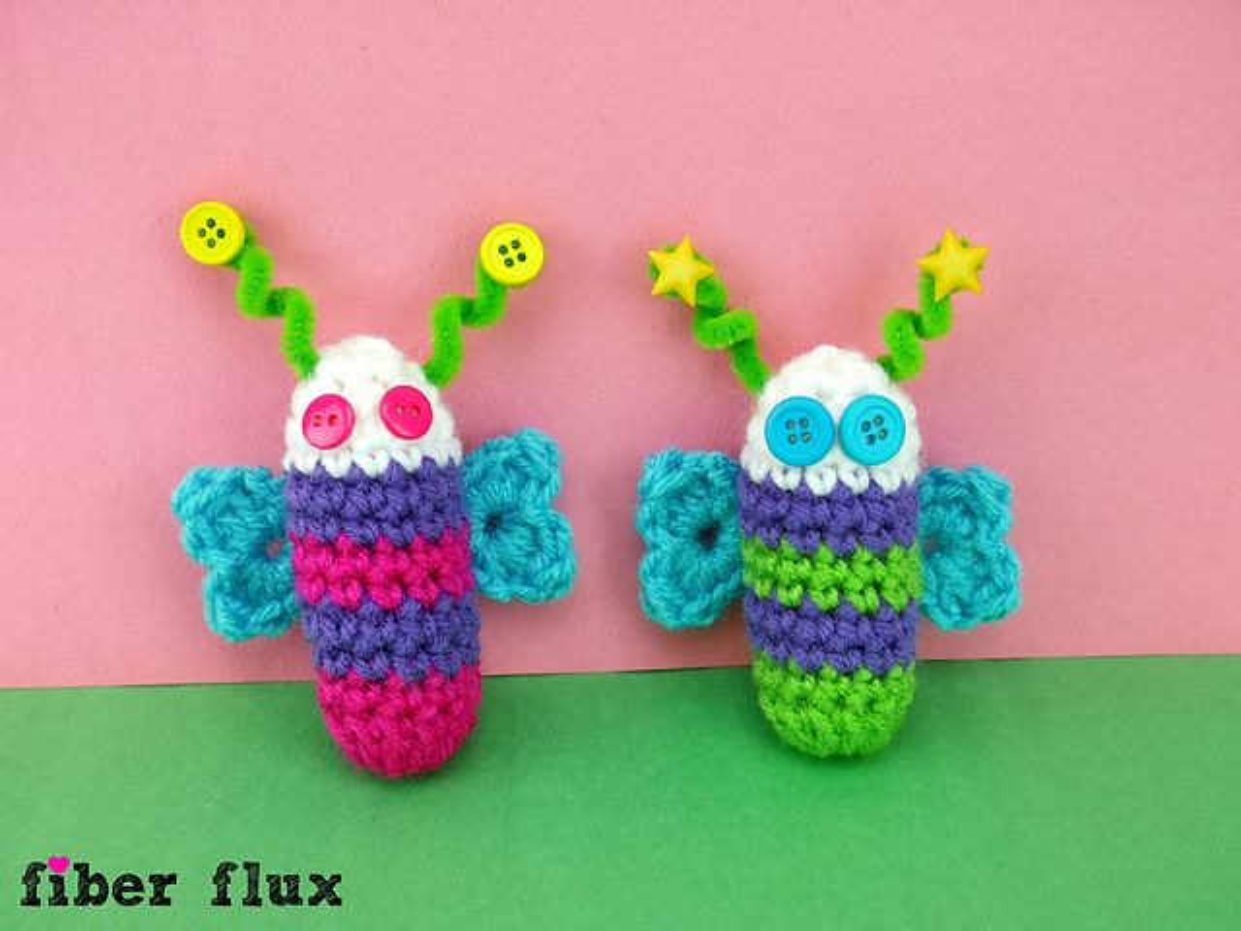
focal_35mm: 40
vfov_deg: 36.0
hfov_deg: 46.8
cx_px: 620
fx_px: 1434
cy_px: 466
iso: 200
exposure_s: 1/125
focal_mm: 20
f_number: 5
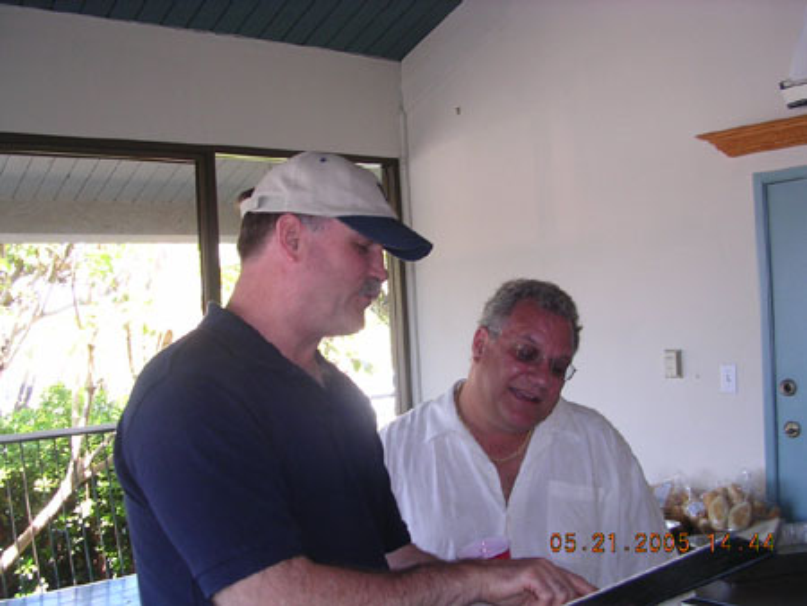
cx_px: 404
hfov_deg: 49.0
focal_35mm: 38
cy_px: 303
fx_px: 886
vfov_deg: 37.8
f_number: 2.8
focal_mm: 5.8
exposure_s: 1/33.6
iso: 100
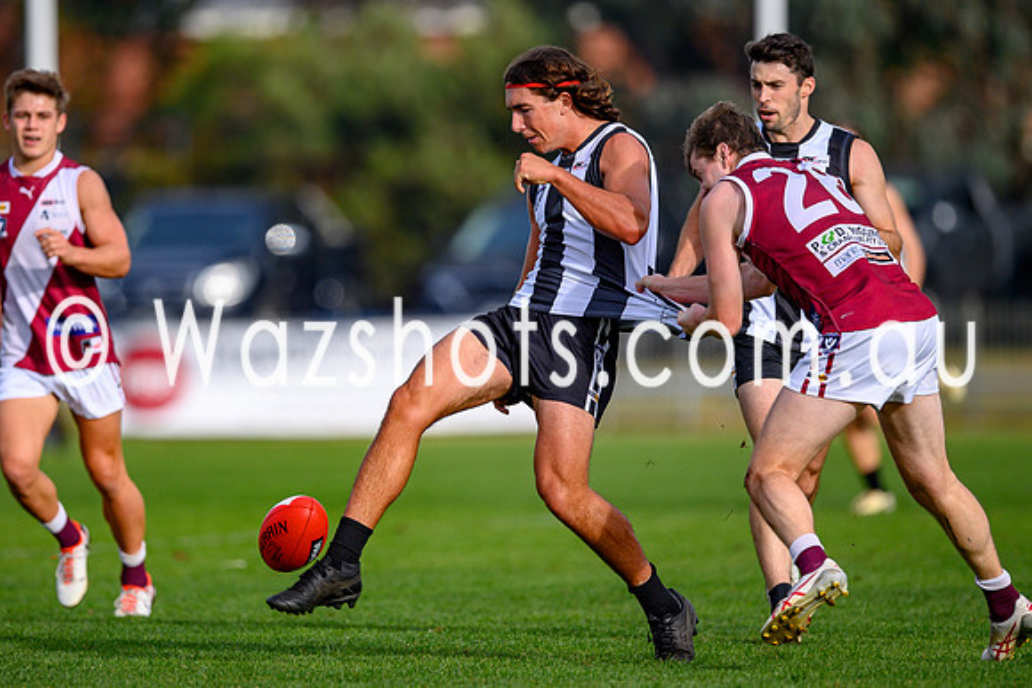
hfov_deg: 3.3
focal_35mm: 620
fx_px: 17770
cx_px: 435
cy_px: 318
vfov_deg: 2.2
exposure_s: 1/1600
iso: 125
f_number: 4
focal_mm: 500
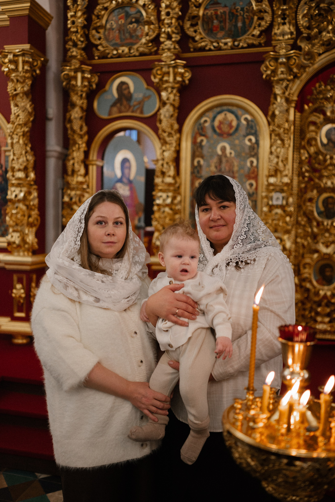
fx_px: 488
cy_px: 251
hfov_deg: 37.9
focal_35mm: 35
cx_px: 168
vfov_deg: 54.4
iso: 800
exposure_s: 1/320
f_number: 1.8
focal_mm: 35
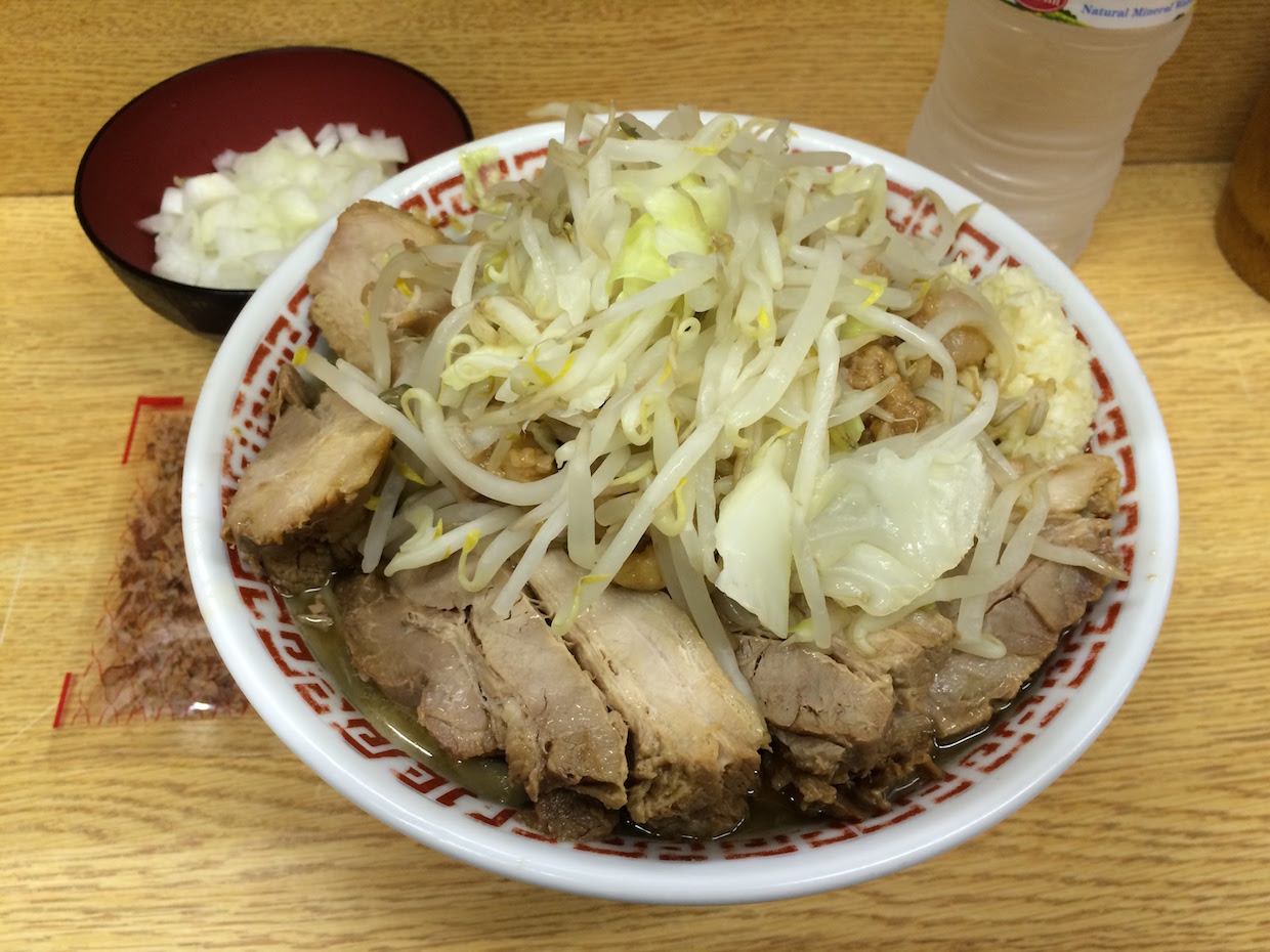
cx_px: 635
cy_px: 476
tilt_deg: -54.5
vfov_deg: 48.2
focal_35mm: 29
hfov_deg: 61.7
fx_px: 1064
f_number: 2.2
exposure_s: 1/33
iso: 125
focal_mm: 4.15
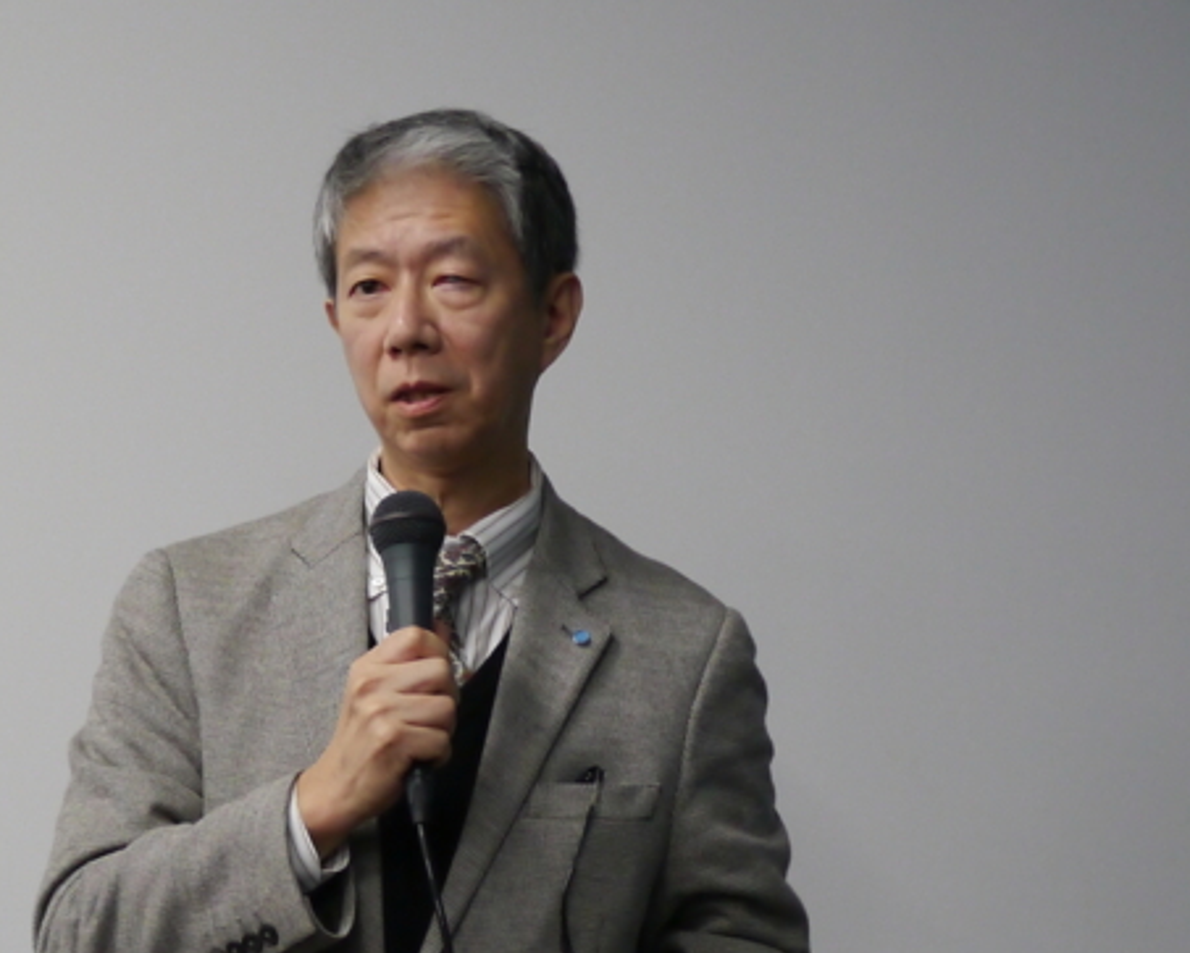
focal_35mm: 124
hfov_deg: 15.5
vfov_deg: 12.4
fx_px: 4370
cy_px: 604
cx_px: 460
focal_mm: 20
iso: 640
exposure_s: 1/250
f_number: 1.7
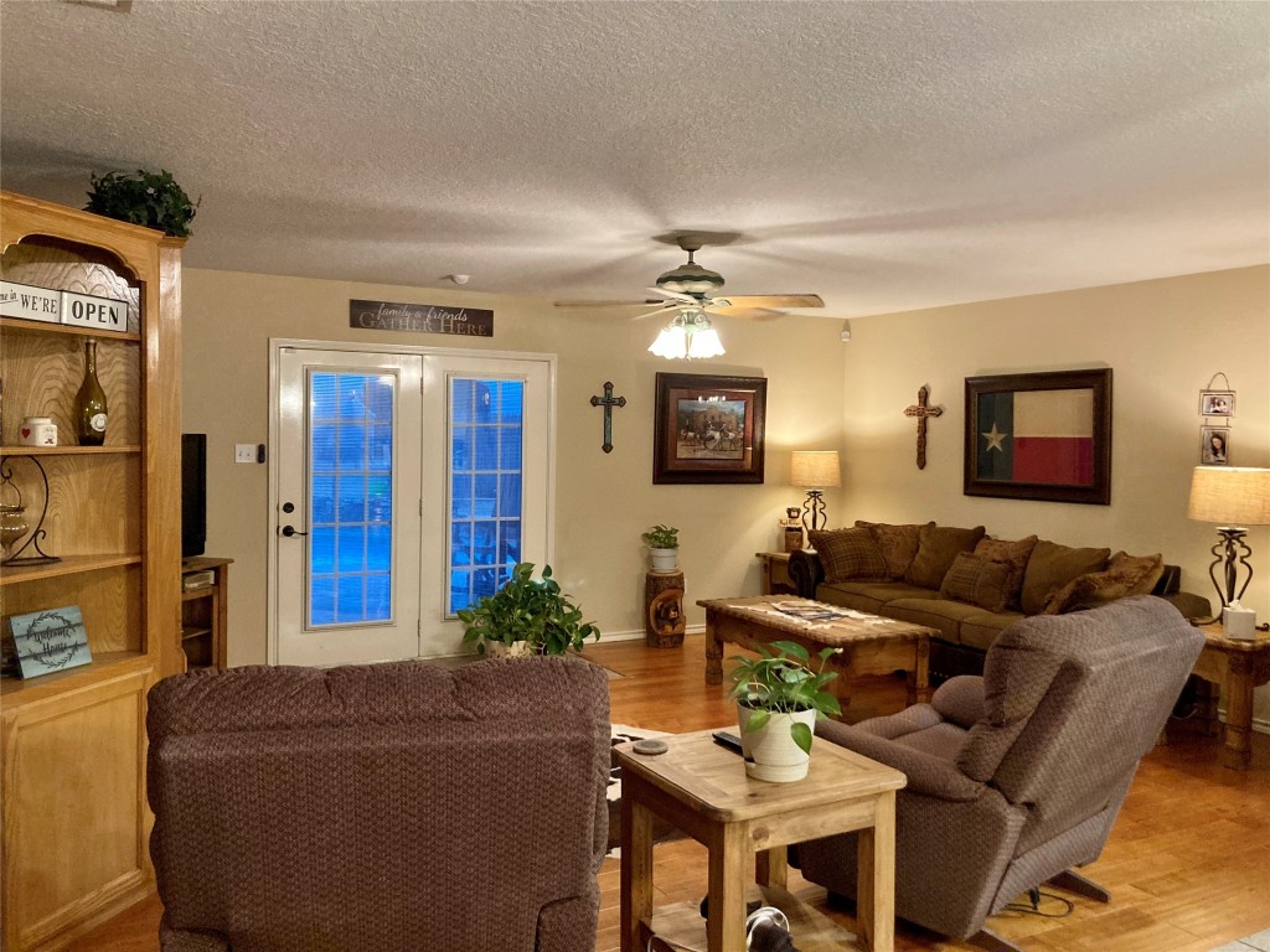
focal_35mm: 28
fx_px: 1027
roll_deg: -0.7
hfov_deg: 63.4
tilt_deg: -1.4
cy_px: 476
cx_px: 635
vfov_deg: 49.7
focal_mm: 3.99
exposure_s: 1/40
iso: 320
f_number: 1.8
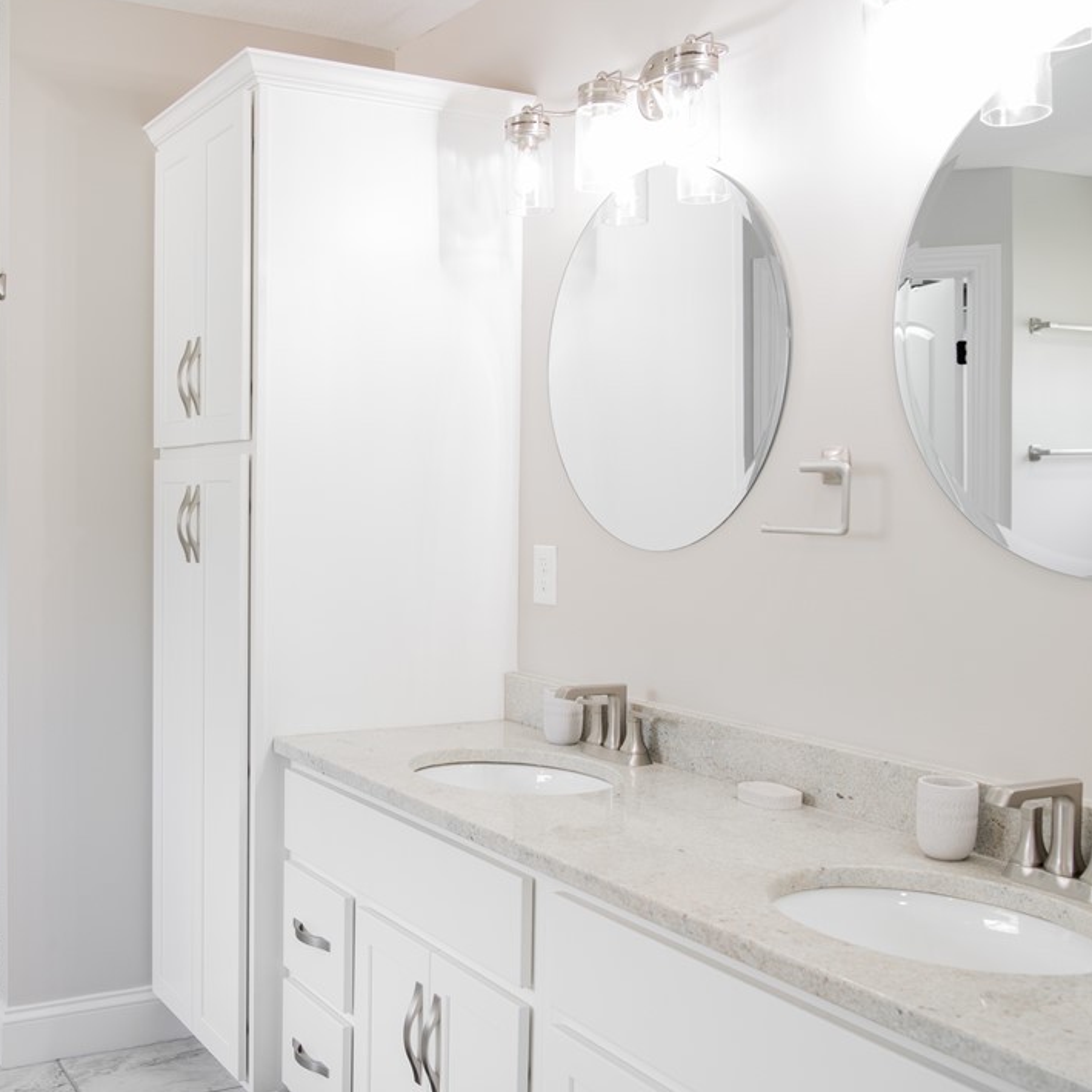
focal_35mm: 39
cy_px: 541
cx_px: 385
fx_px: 1392
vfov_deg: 42.8
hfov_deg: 42.4
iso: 1250
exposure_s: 1/50
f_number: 5.6
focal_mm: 30
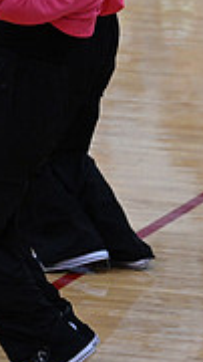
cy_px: 200
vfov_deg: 3.6
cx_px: 539
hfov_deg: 2.0
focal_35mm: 607
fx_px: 5820
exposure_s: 1/400
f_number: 4
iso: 4000
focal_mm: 180
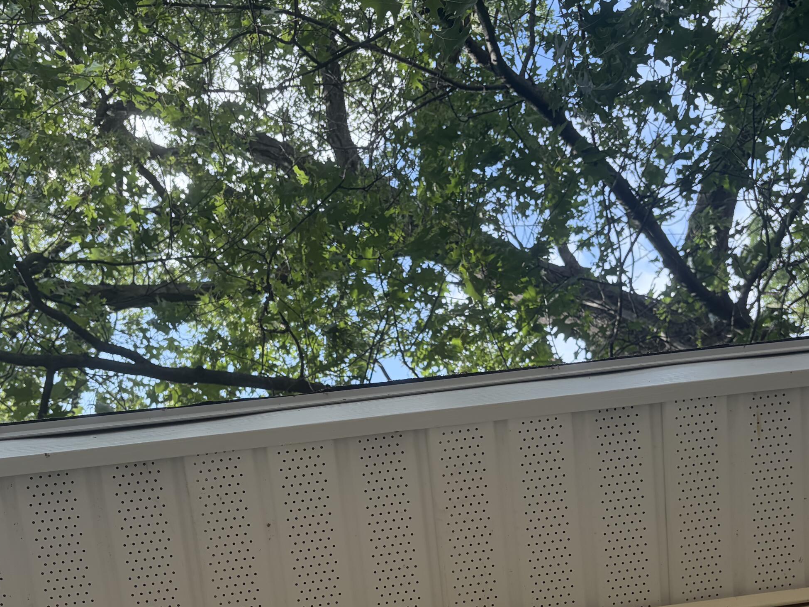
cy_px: 464
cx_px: 384
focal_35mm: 40
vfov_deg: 35.1
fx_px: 935
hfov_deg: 46.8
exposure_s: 1/959
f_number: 1.6
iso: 64
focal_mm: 5.96
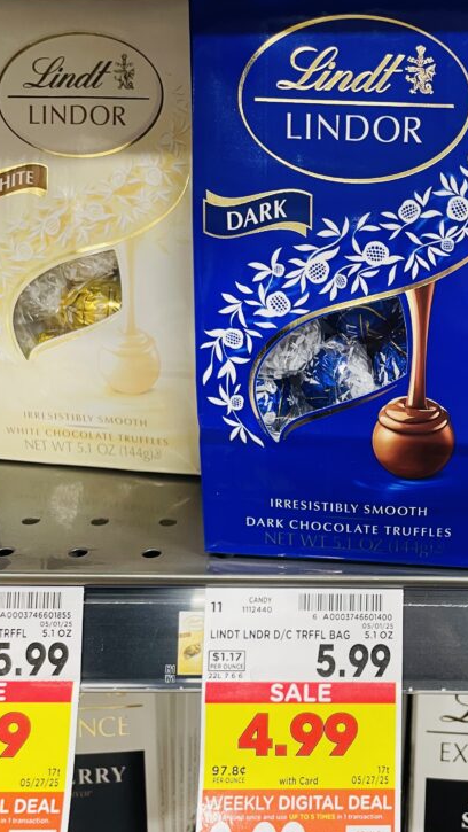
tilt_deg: -20.3
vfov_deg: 50.4
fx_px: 882
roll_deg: -1.5
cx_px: 406
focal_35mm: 40
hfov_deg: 28.7
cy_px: 452
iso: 125
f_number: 1.6
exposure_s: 1/44
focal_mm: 4.2
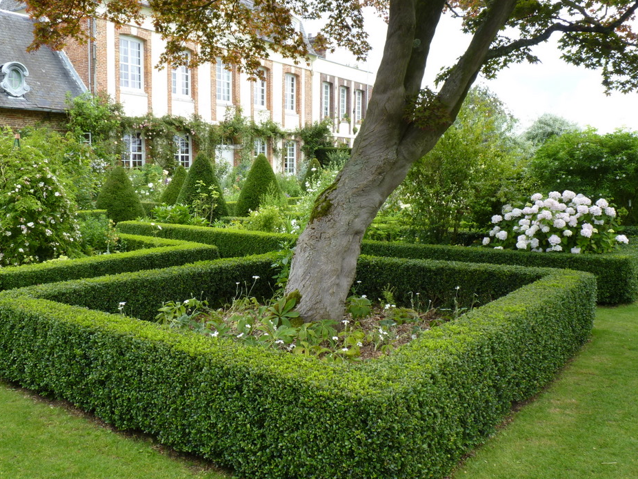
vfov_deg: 45.4
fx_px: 571
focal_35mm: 31
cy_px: 225
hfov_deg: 58.2
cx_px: 290
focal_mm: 5.1
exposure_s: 1/100
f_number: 4
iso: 80
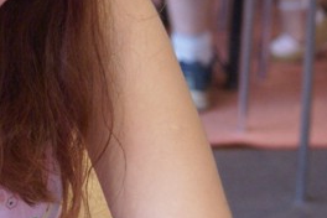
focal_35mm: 239
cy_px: -54
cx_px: -24
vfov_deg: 5.7
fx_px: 2171
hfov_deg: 8.6
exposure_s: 1/30
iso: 800
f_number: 5.6
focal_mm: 60
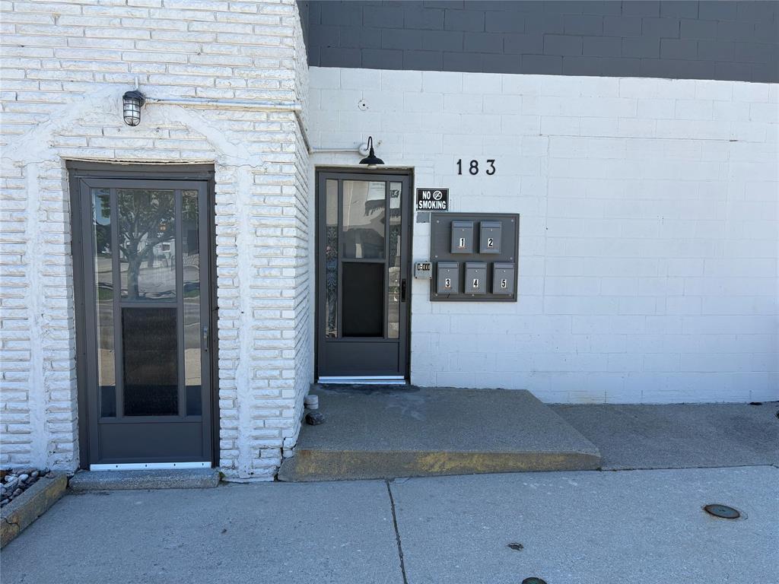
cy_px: 292
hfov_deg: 67.3
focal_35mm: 26
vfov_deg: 53.1
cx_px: 390
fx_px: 585
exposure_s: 1/1099
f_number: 1.6
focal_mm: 5.96
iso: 50
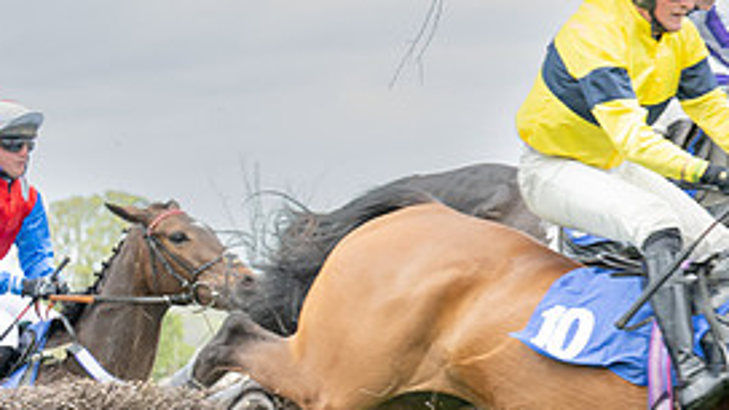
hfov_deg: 9.8
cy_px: 313
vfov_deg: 5.6
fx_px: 4214
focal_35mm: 218
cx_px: 745
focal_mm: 70
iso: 400
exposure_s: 1/500
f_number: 5
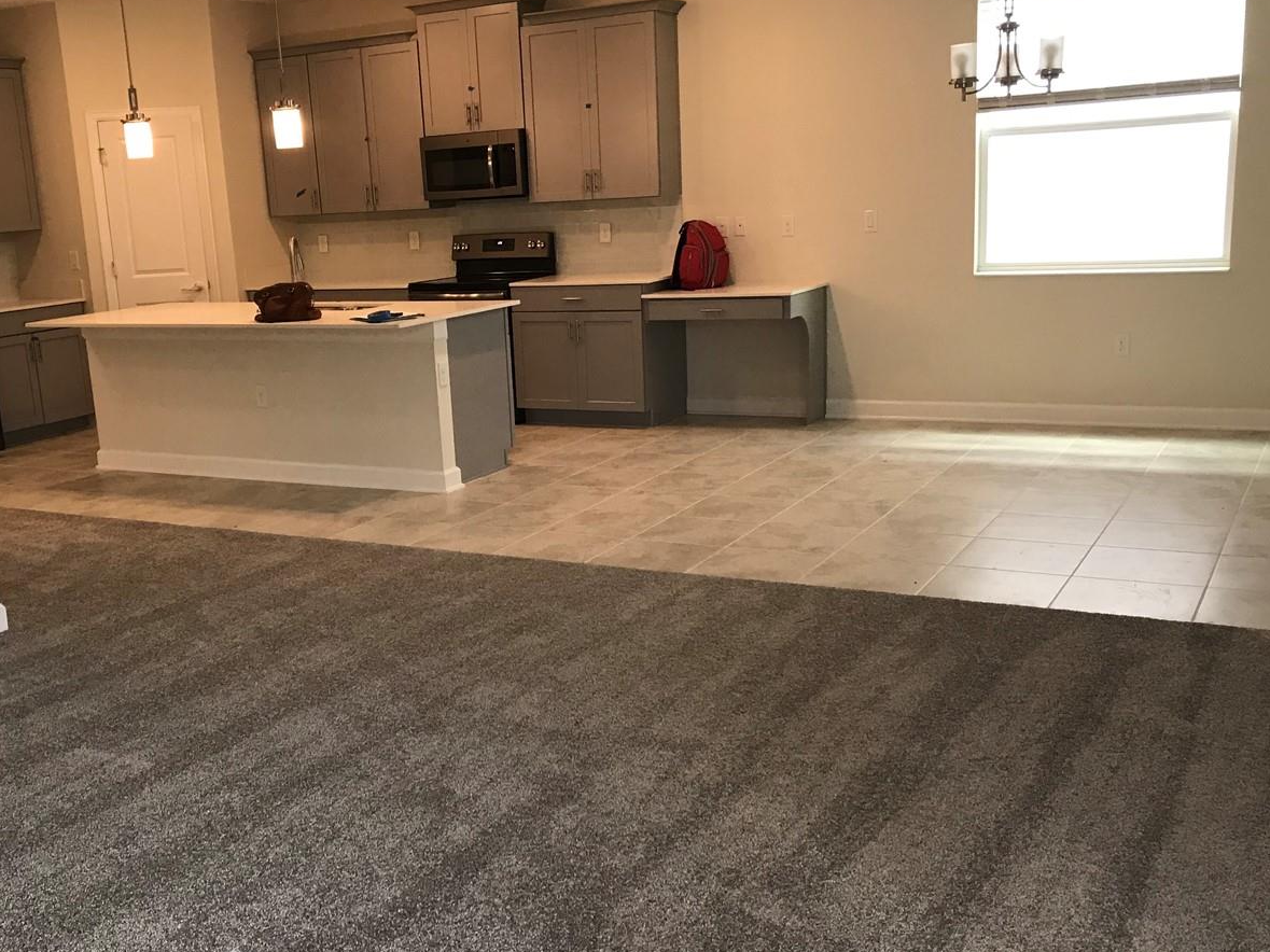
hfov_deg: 48.7
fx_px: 1394
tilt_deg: -13.6
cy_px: 544
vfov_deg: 37.6
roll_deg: +3.7
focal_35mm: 38
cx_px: 515
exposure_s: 1/30
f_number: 1.8
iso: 32
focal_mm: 3.99
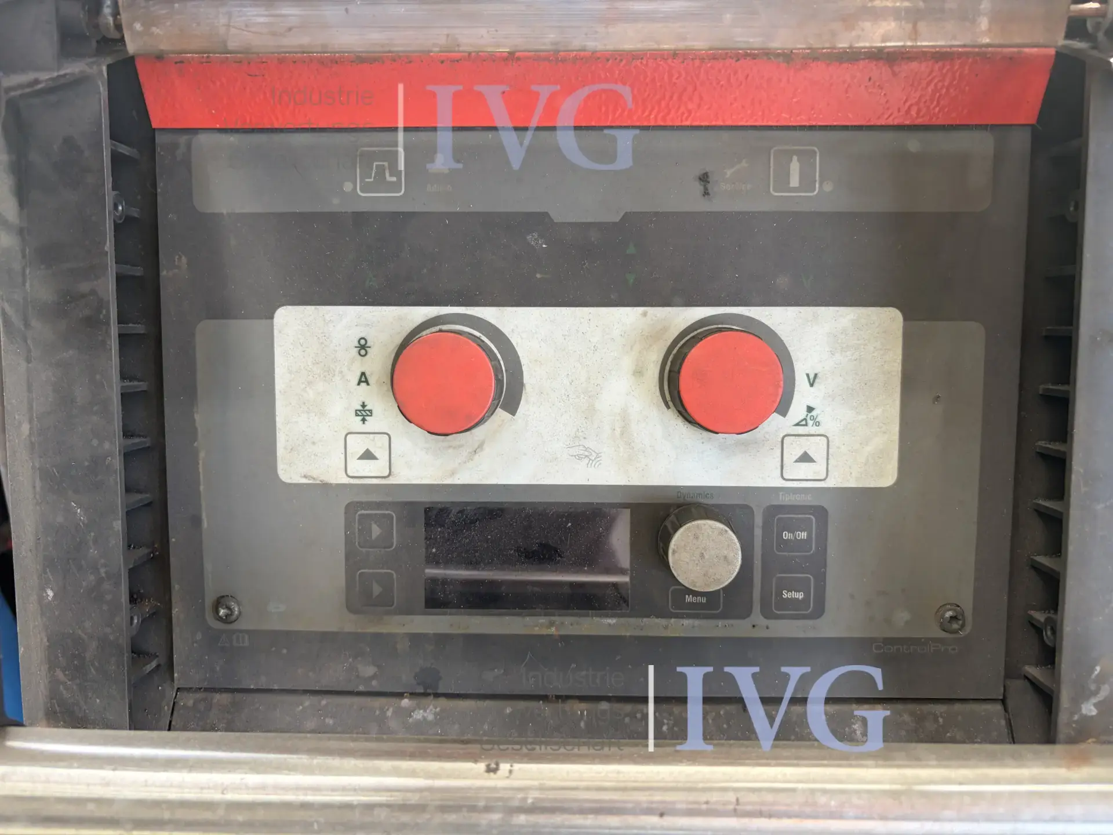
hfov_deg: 67.3
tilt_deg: -35.0
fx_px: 836
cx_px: 556
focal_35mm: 26
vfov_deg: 53.1
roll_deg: +1.9
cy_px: 418
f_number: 1.6
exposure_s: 1/50
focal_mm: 5.96
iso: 64
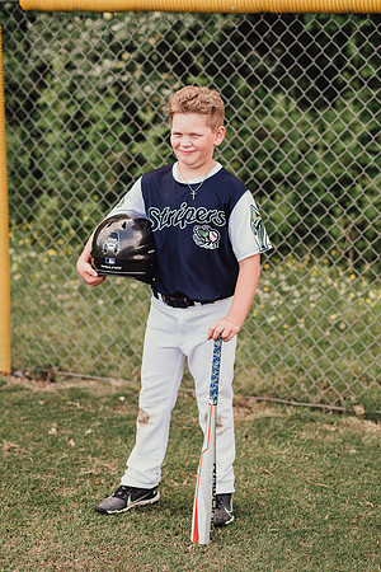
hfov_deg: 16.1
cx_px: 190
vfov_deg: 23.9
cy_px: 286
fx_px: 1349
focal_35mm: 85
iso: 200
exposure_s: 1/400
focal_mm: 85
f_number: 2.5
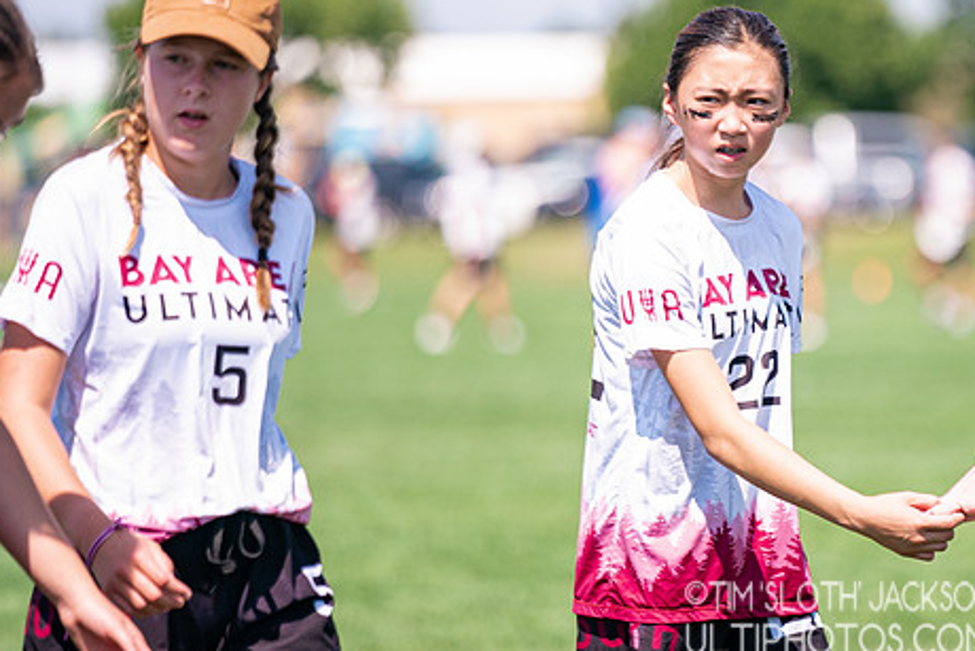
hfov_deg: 6.3
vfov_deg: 4.2
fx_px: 8913
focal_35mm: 329
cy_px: 275
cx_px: 737
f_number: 2.8
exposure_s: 1/3200
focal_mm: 200
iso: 320
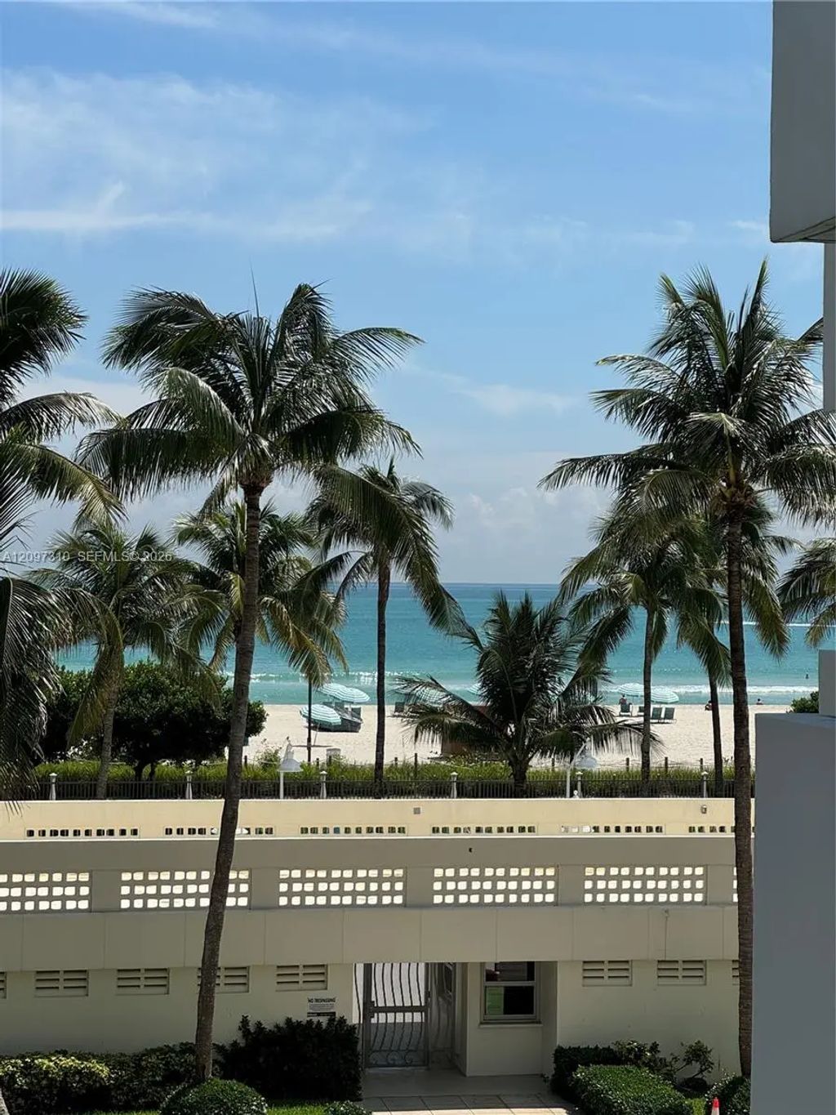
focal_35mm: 77
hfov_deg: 19.1
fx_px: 2479
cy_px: 558
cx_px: 418
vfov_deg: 25.3
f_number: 2.8
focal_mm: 9
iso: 25
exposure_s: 1/1357
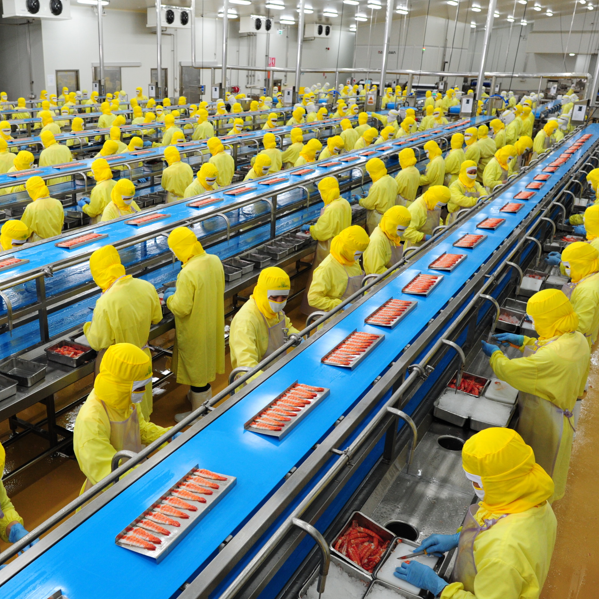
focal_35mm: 32
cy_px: 312
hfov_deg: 50.1
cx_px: 197
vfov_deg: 51.1
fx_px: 626
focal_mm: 24
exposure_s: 1/160
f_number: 5.6
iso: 2000
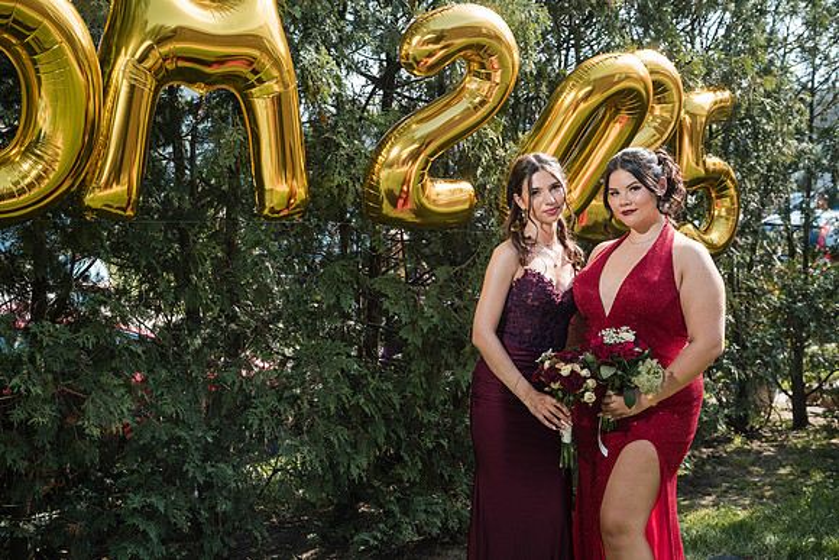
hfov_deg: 41.1
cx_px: 420
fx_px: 1119
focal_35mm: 48
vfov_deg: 28.1
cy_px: 280
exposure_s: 1/250
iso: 200
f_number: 5
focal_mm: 48
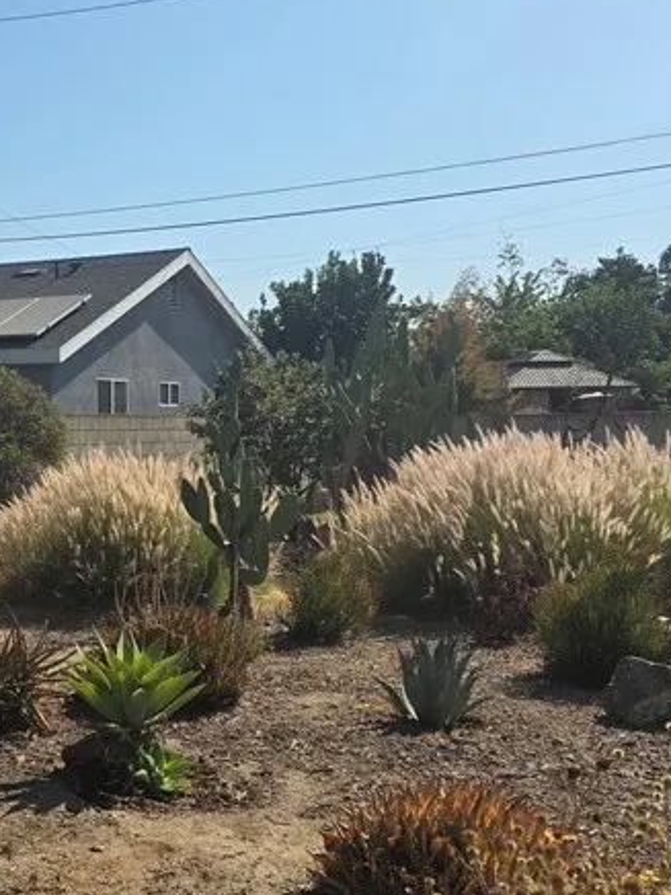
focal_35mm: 54
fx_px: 1396
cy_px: 466
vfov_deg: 35.5
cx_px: 60
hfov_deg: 26.1
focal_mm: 6.3
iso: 80
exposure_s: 1/7944
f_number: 1.7
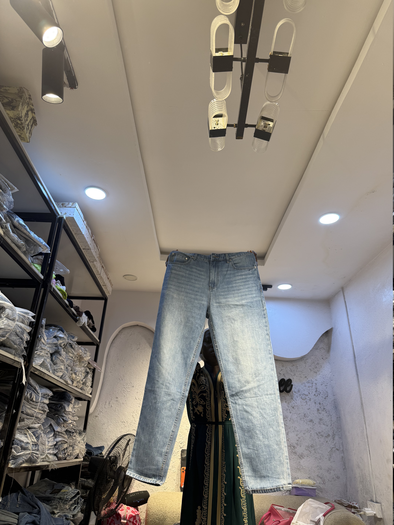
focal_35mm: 24
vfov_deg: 71.6
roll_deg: -2.3
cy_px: 262
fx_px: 364
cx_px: 197
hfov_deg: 56.8
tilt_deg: +26.1
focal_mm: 6.76
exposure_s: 1/100
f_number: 1.78
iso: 50
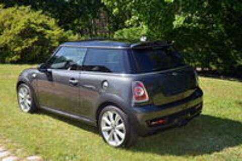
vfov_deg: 29.8
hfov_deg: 43.6
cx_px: 121
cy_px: 80
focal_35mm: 45
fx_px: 302
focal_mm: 30
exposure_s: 1/250
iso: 200
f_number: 8
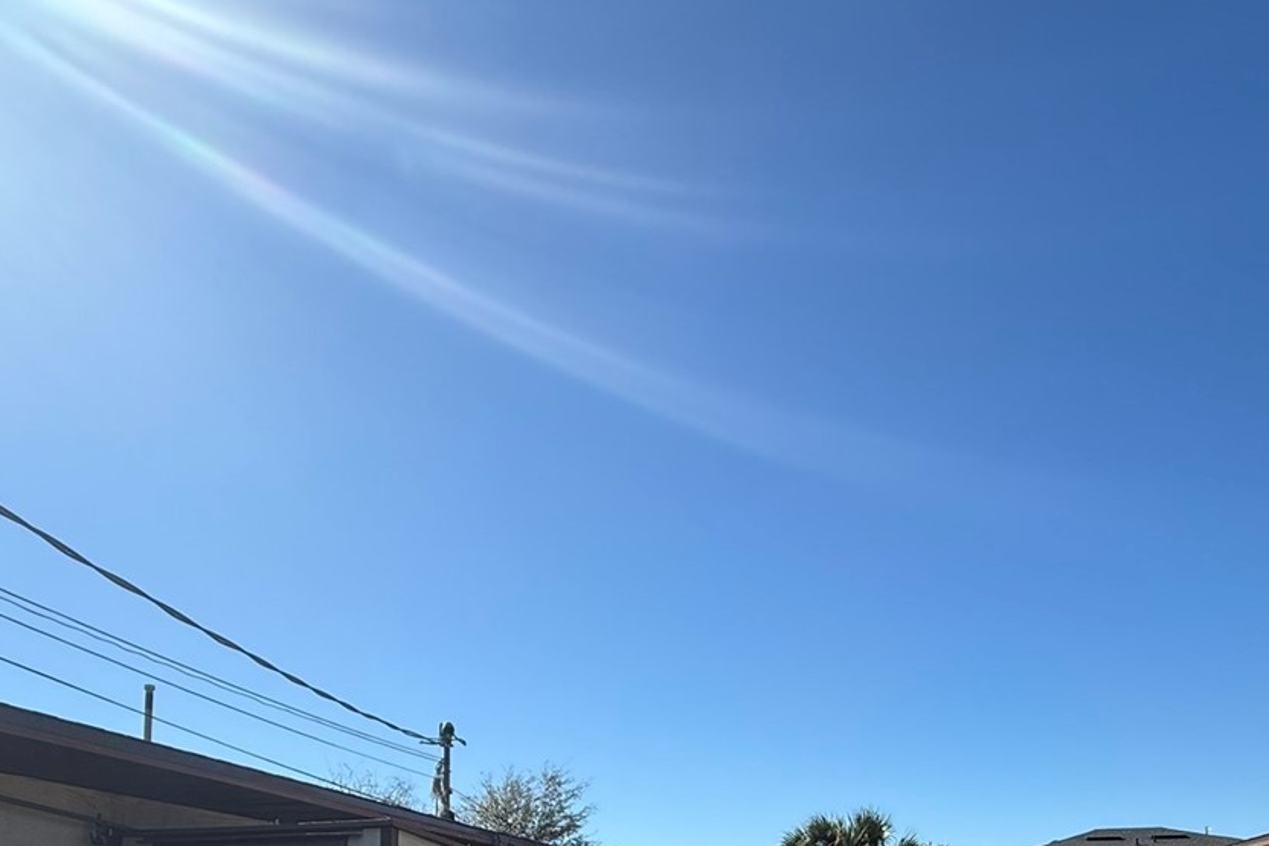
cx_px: 782
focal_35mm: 28
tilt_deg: +4.8
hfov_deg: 64.6
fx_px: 987
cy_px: 861
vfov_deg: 40.2
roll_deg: +0.8
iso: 50
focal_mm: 2.22
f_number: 2.2
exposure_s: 1/2165
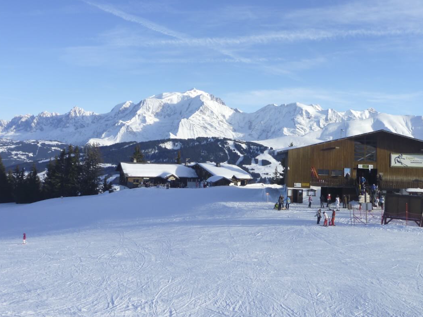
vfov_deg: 41.7
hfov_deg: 53.9
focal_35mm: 34
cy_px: 133
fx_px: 416
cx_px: 220
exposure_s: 1/500
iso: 80
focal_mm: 4.9
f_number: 3.3
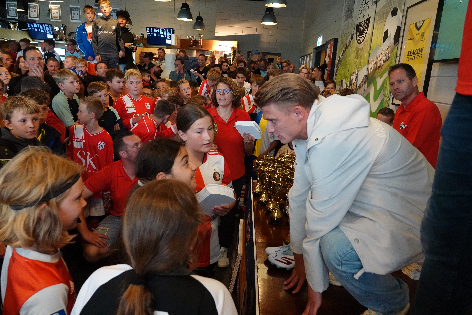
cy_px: 158
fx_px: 328
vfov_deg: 51.3
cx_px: 236
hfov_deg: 71.5
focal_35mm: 25
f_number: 2.5
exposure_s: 1/125
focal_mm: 9.3
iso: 2500
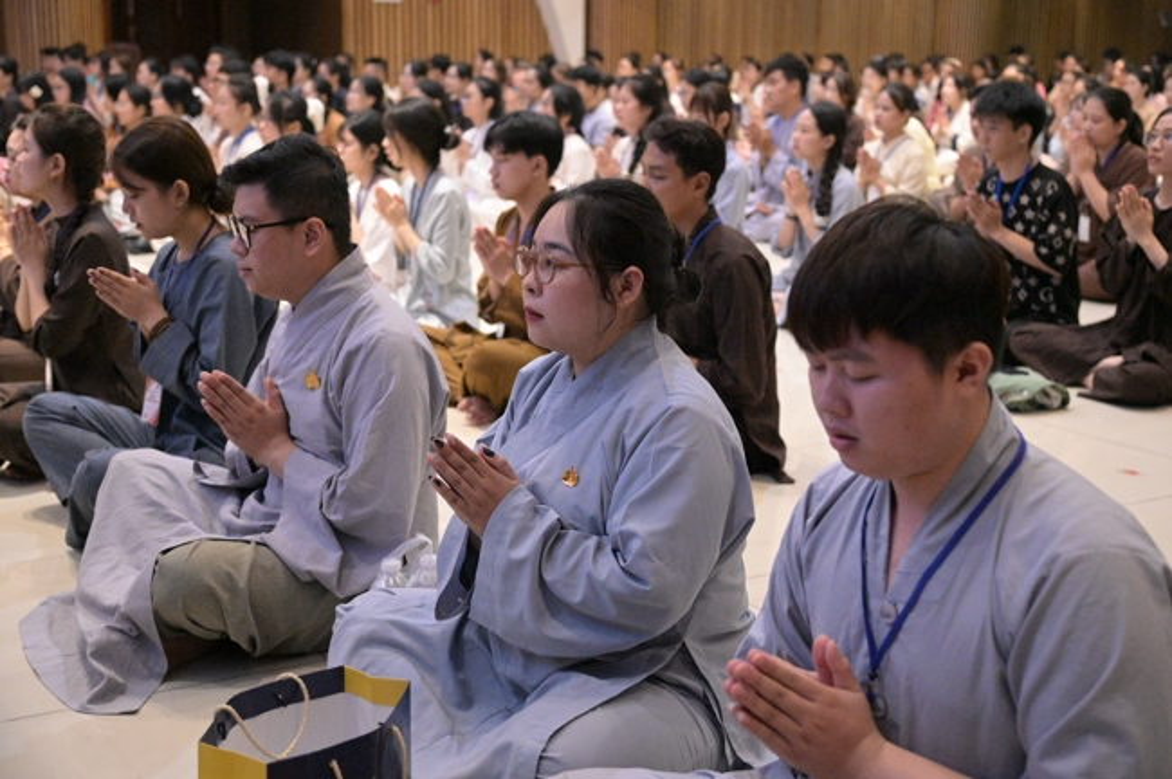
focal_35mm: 50
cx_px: 586
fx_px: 1626
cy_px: 390
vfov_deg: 26.9
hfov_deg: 39.6
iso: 20000
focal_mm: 50
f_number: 4
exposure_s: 1/640
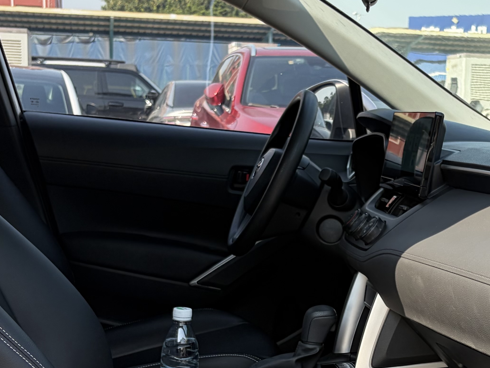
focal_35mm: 72
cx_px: 355
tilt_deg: -9.8
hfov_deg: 26.7
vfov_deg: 20.2
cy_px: 288
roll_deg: -1.0
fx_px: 1019
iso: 64
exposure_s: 1/830
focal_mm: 5.96
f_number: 1.6
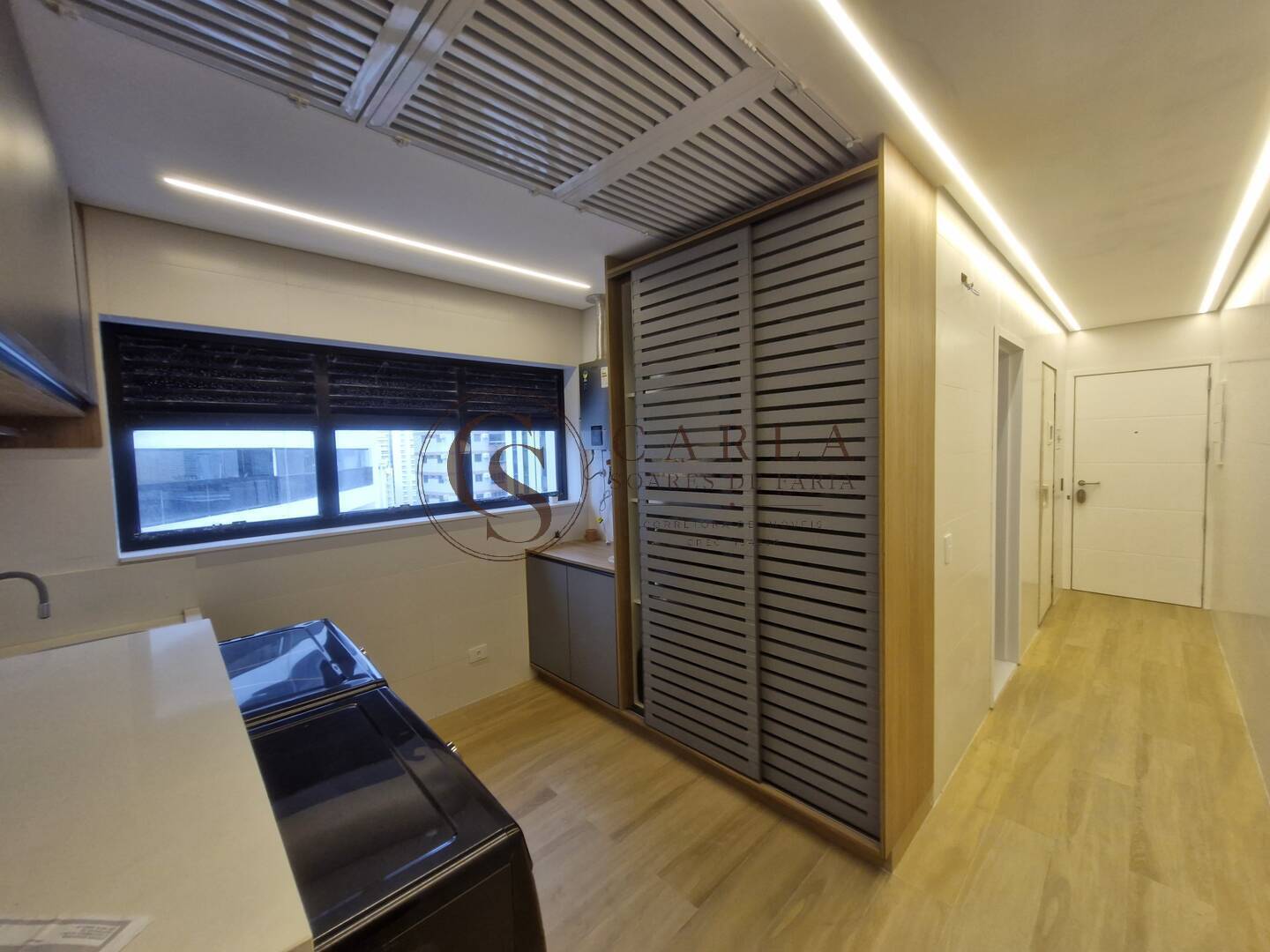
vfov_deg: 89.9
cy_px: 476
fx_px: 477
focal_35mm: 13
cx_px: 635
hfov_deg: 106.2
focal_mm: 1.74
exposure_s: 1/60
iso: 100
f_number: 2.2
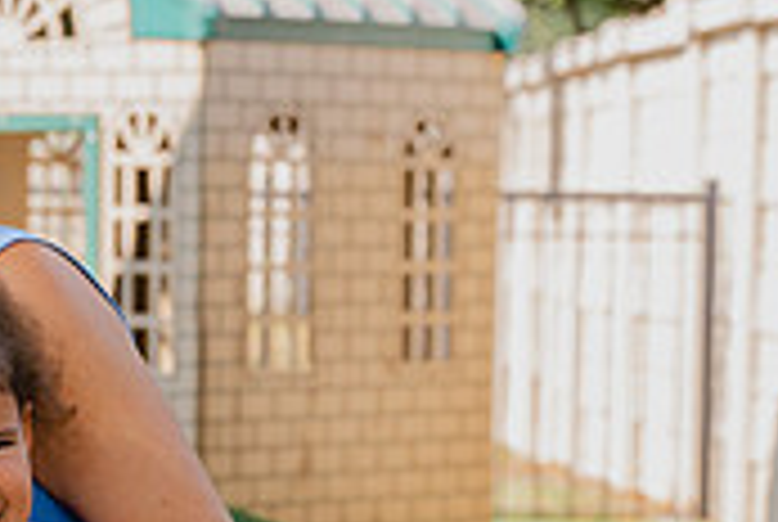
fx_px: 4568
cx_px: -225
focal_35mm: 211
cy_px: 466
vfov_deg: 6.5
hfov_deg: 9.6
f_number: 5
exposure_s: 1/500
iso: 280
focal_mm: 63
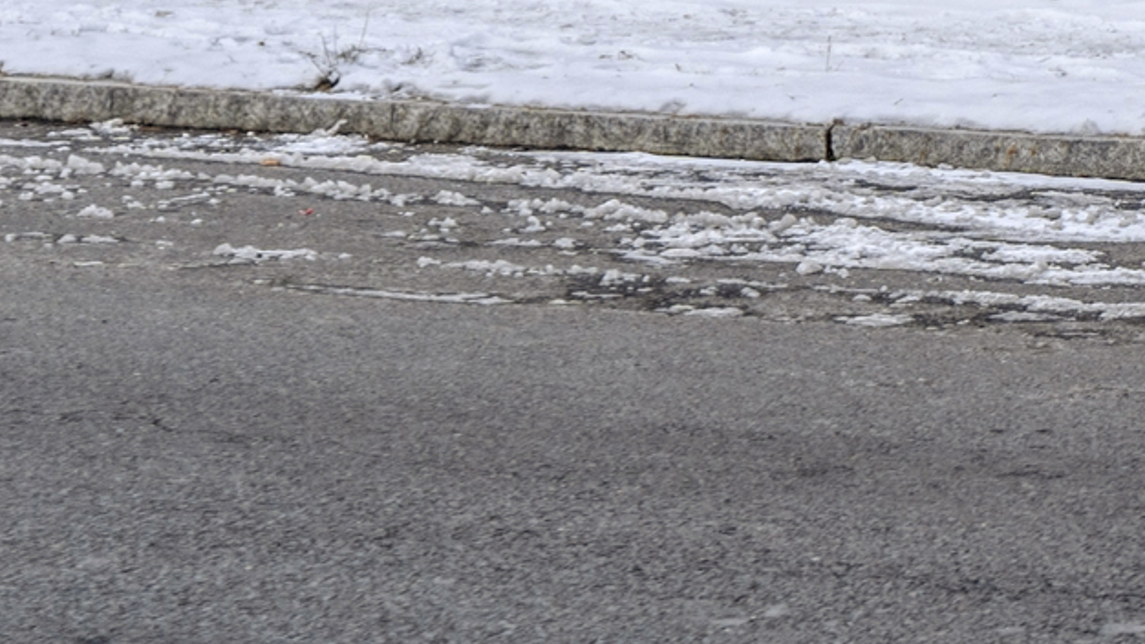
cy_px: -741
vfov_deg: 6.5
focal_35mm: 180
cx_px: 1666
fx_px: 5464
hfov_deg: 11.5
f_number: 2.8
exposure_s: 1/50
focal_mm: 35
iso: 100
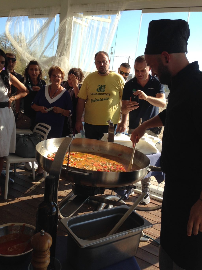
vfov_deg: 55.3
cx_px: 101
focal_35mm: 33
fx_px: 257
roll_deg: -7.7
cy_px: 135
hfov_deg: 43.0
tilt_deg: -12.6
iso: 50
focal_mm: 4.12
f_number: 2.4
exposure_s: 1/847
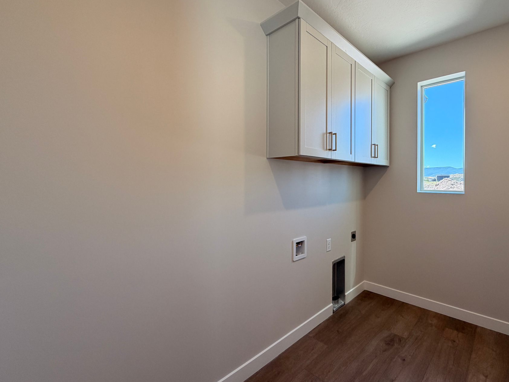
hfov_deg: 90.1
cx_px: 300
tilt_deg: -0.6
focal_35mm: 17
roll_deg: +0.2
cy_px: 181
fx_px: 250
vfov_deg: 74.7
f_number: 2.2
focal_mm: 2.22
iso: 125
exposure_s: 1/120
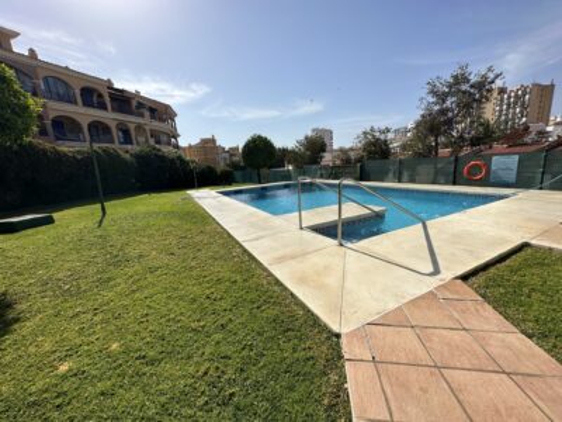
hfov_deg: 102.1
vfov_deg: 85.7
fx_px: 227
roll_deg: +4.4
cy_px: 211
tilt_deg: -12.2
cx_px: 281
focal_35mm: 14
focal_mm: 2.22
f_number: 2.2
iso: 50
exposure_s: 1/4000
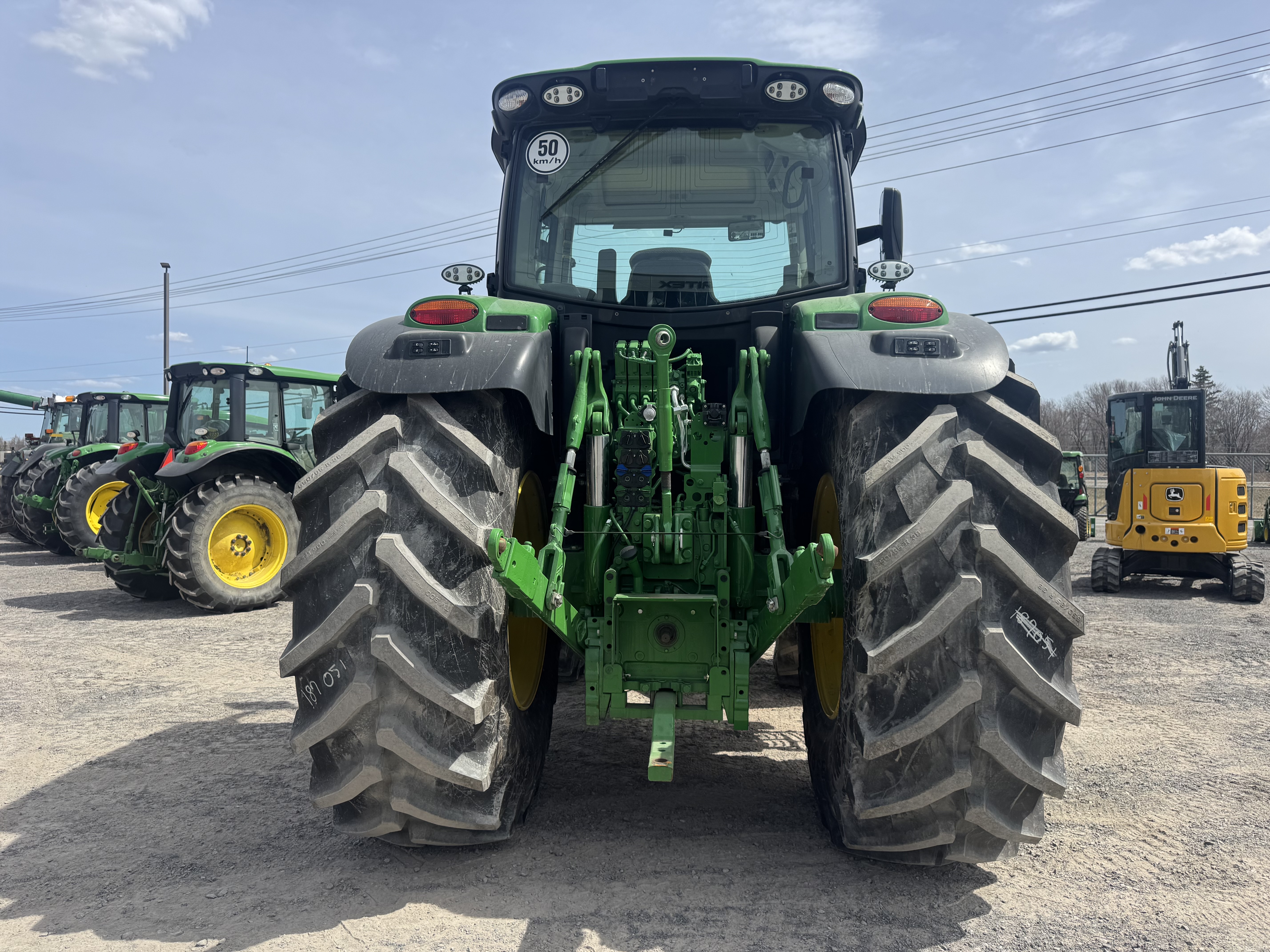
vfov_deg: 56.8
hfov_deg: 71.6
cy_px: 476
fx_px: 881
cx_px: 635
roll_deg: +0.8
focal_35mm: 24
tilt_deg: +1.0
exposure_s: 1/4608
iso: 80
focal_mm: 6.76
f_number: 1.78
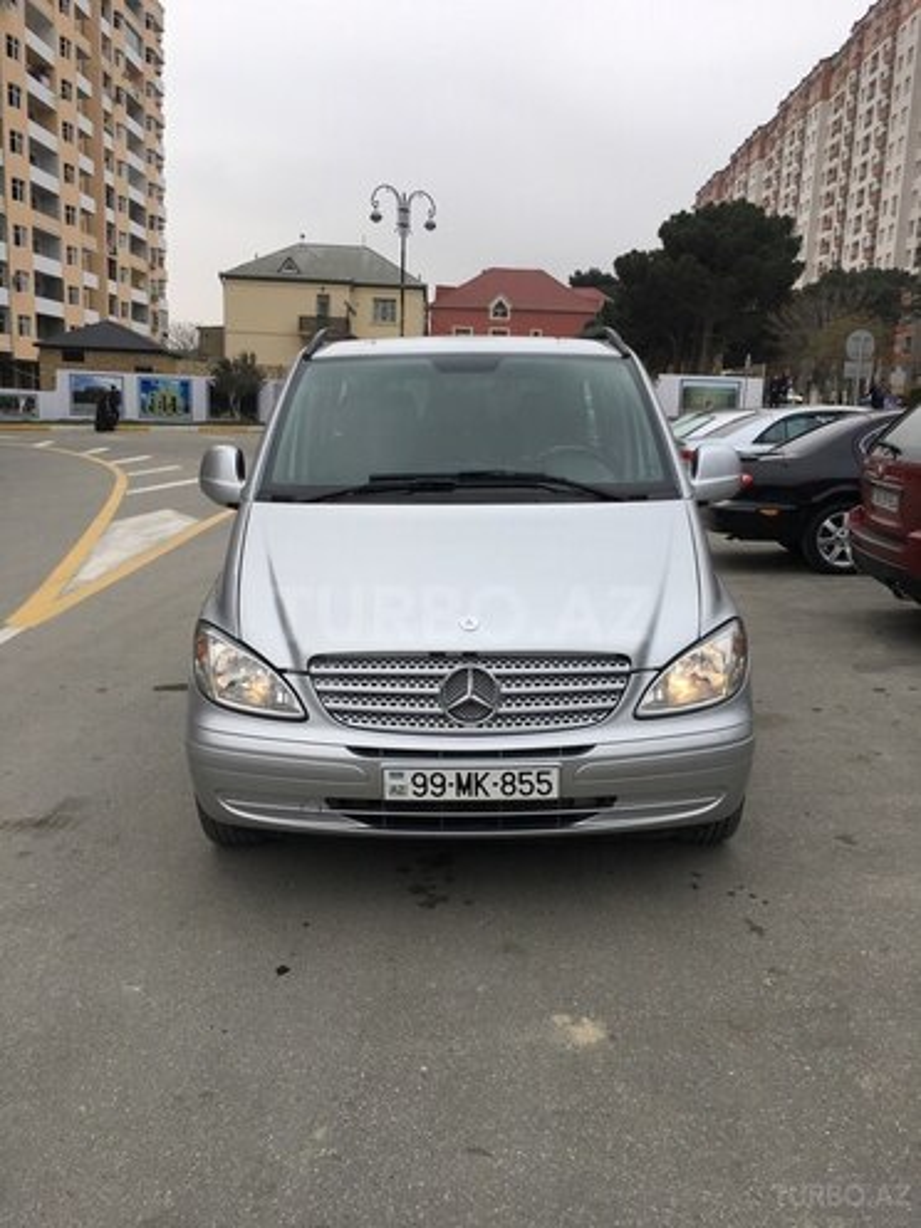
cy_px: 614
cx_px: 460
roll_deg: -0.9
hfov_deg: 48.2
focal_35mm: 29
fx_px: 1029
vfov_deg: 61.7
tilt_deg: -11.5
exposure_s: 1/254
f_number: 2.2
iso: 25
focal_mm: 4.15
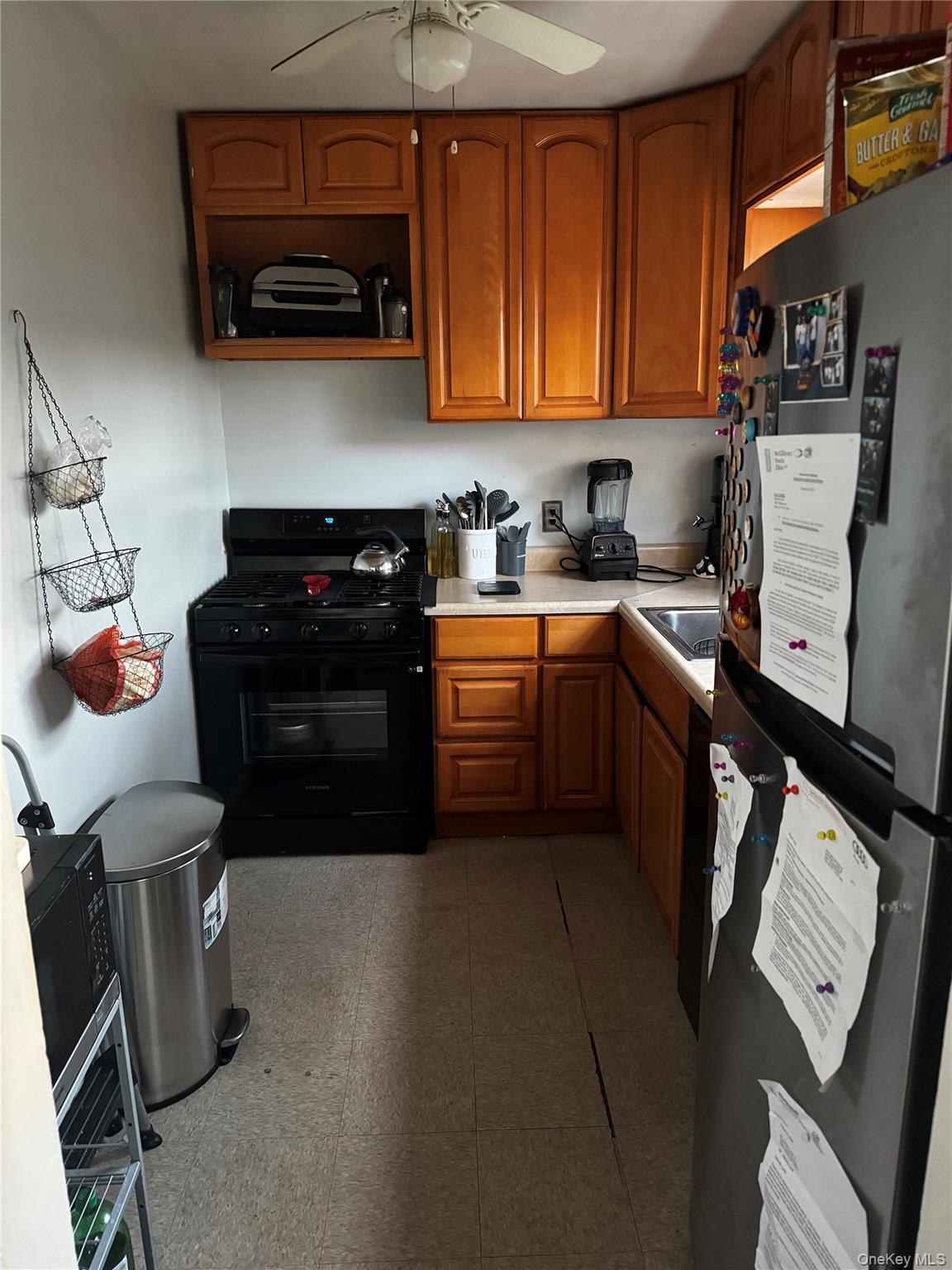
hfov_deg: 56.8
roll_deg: +1.7
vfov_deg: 71.6
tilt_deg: -14.5
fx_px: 880
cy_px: 635
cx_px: 476
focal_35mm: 24
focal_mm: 6.76
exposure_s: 1/37
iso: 1000
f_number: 1.78
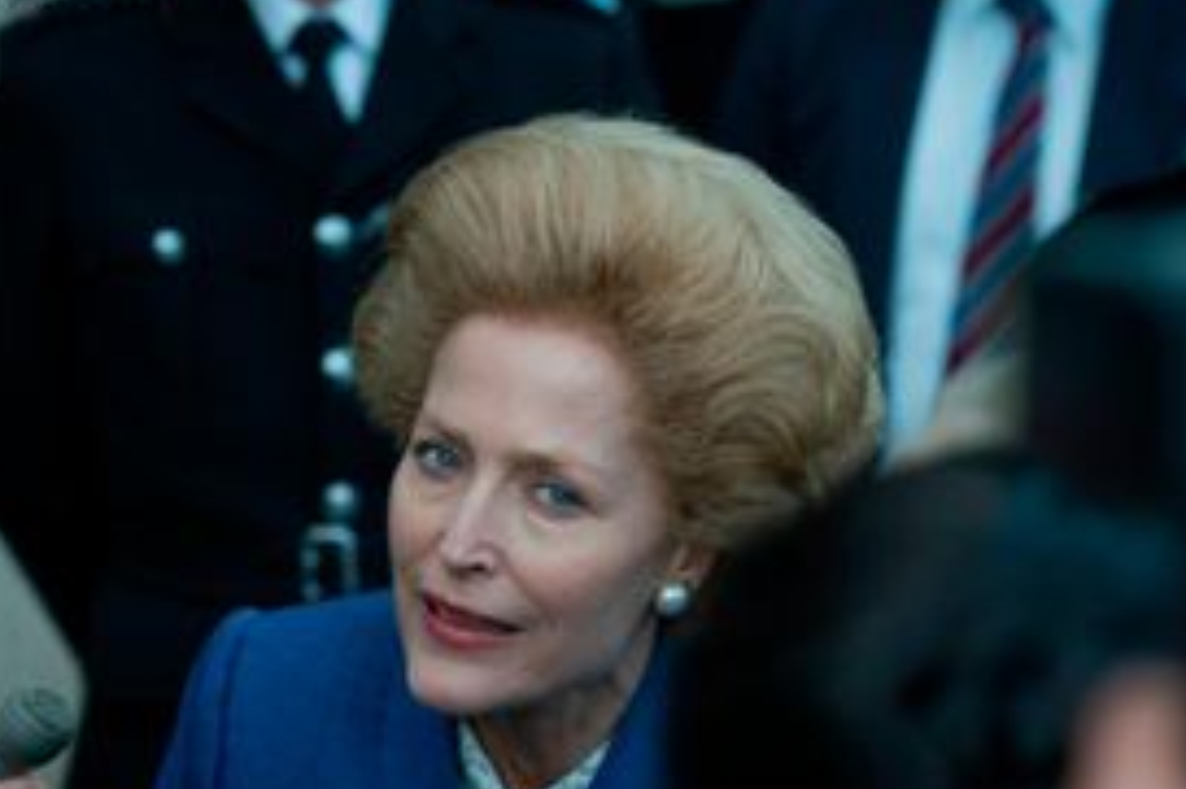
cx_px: 501
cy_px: 595
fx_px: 5136
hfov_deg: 13.2
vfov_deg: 8.8
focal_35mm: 156
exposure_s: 1/500
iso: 500
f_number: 2.8
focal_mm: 85
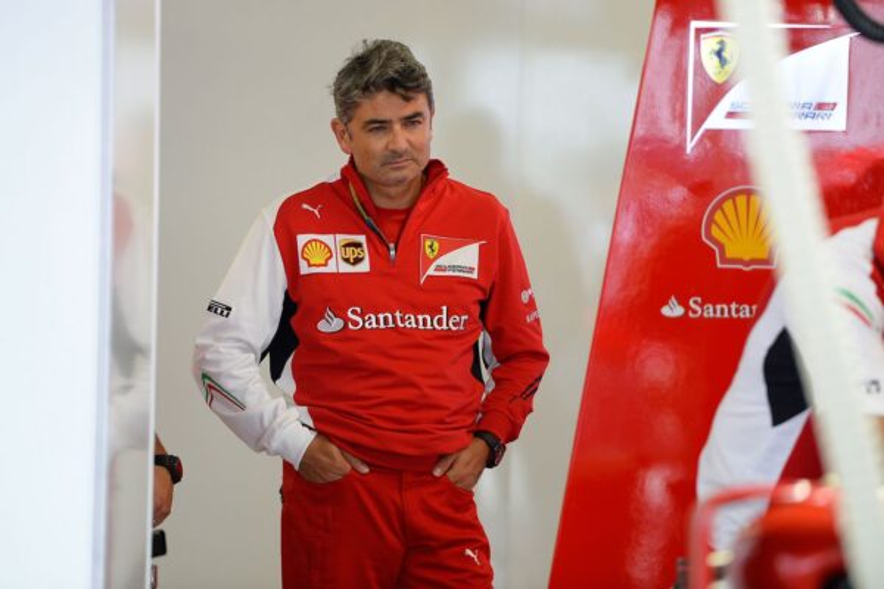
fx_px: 4911
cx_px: 442
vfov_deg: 6.9
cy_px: 294
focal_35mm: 200
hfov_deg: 10.3
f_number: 2.8
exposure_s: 1/100
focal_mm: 200
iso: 1000
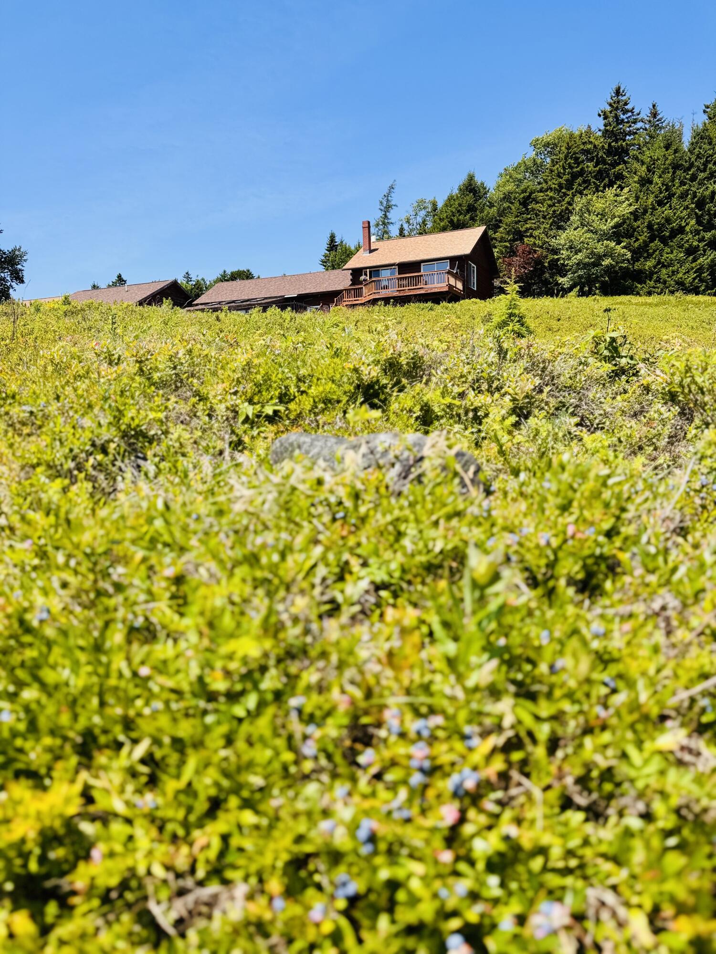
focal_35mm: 24
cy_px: 477
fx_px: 662
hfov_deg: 56.8
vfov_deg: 71.6
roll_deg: +2.2
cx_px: 358
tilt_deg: -5.5
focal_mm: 6.76
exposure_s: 1/4049
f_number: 1.78
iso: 80
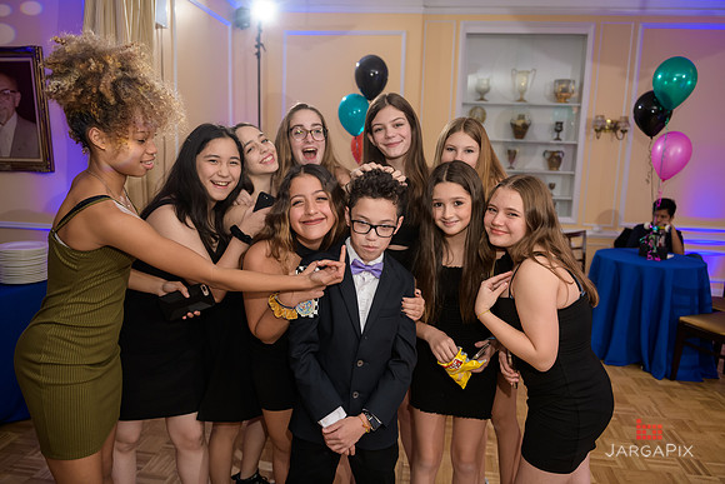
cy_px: 242
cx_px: 362
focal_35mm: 27
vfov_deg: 48.0
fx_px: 544
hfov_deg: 67.4
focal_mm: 27
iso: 1250
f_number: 3.2
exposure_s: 1/125
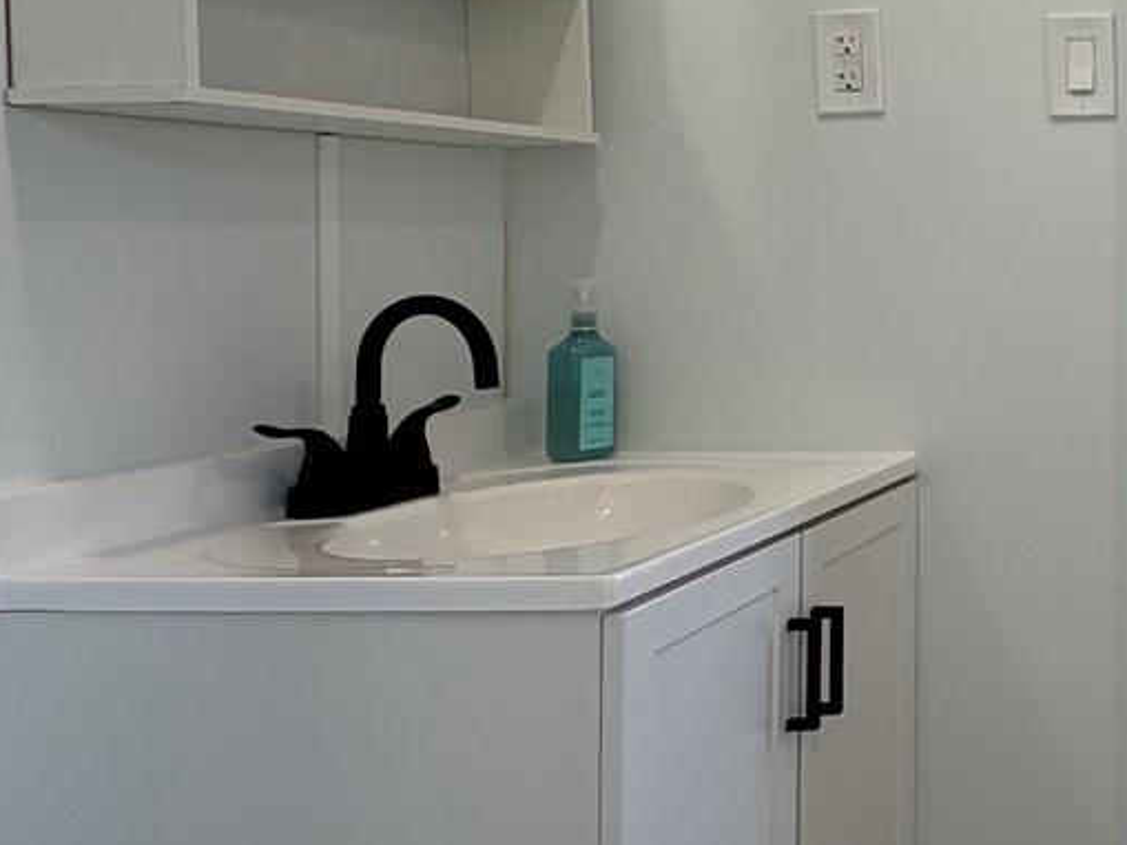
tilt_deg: -0.7
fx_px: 1433
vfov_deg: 32.4
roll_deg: +0.3
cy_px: 239
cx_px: 1534
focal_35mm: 44
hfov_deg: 31.1
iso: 64
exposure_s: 1/120
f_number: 2.2
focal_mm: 2.22
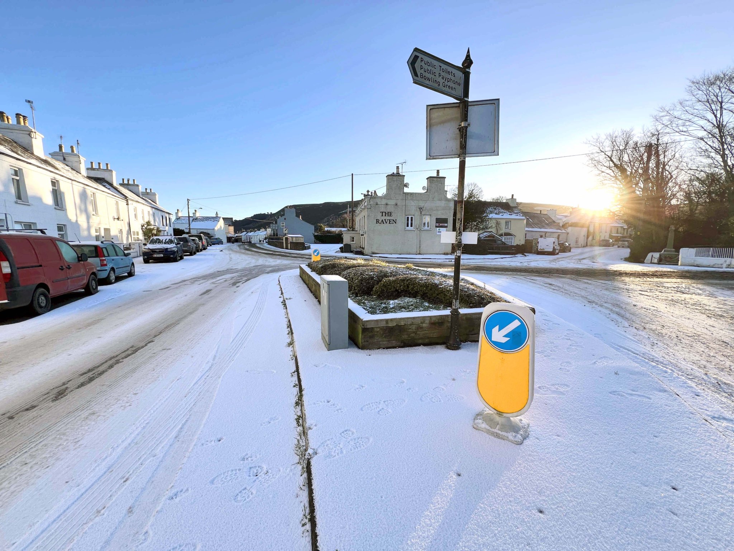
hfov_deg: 106.2
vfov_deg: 89.9
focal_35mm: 13
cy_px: 276
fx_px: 276
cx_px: 367
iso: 32
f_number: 1.8
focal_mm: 1.57
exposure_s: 1/469
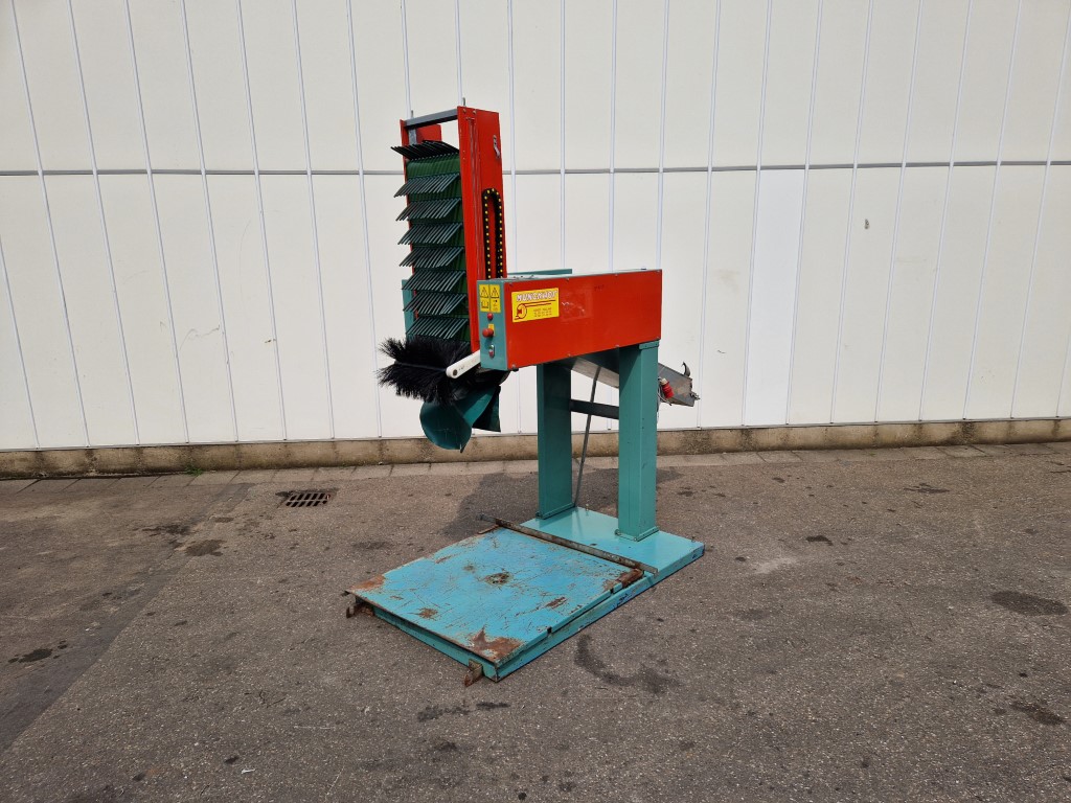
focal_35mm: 23
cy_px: 402
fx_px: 712
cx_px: 536
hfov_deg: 73.9
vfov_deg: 58.9
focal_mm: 5.4
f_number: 1.8
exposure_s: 1/2840
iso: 50
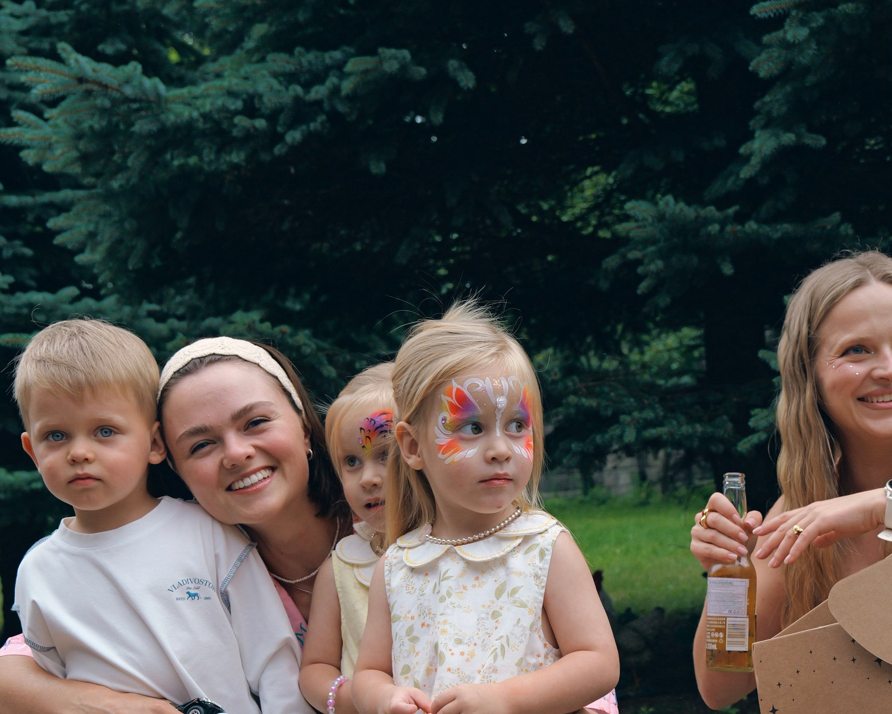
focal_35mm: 55
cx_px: 532
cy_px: 643
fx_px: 1452
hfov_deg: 34.1
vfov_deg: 26.7
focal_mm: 32
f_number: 5.6
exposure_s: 1/250
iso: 500
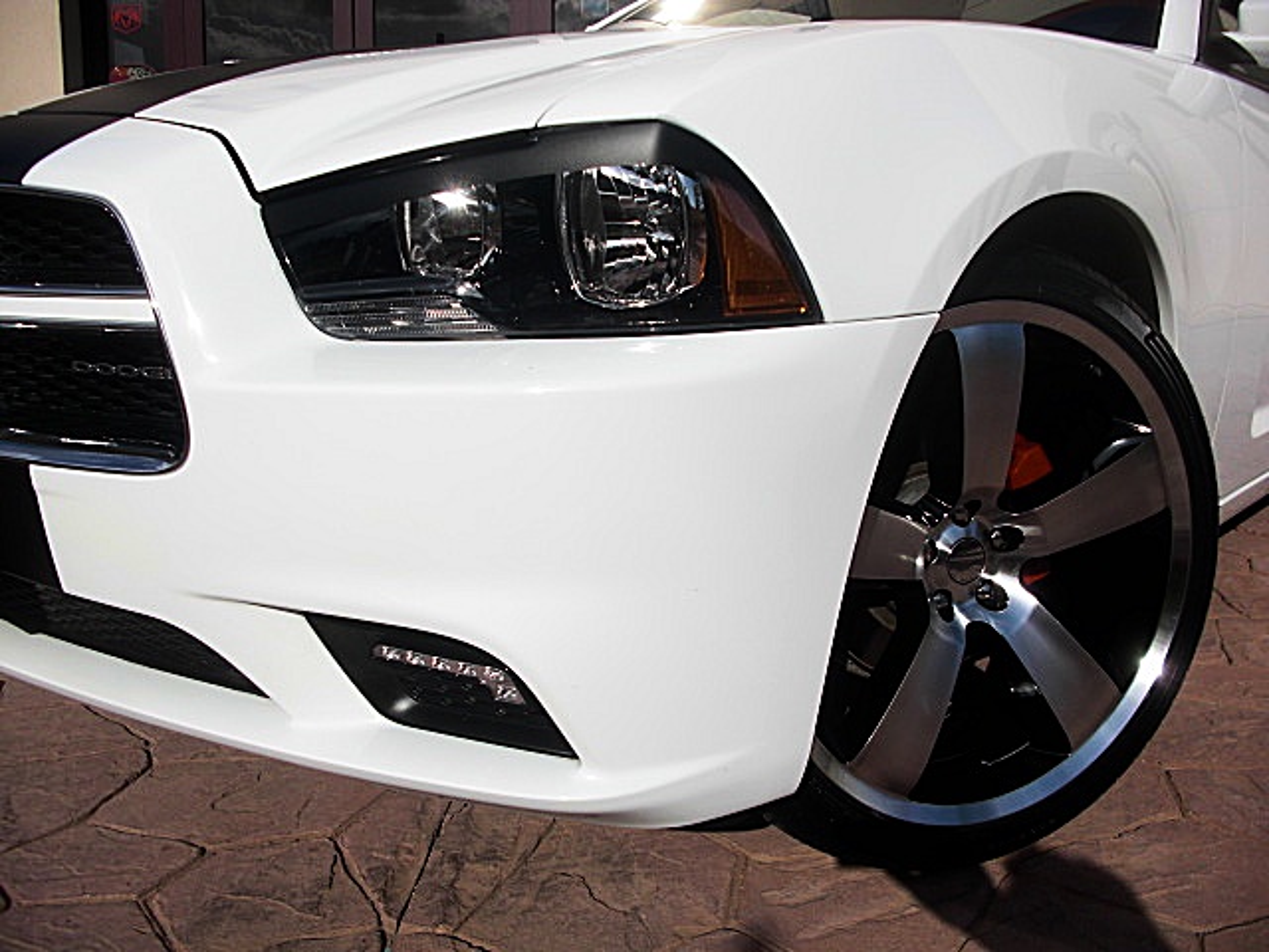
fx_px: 1320
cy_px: 476
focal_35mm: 36
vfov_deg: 39.7
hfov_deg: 51.4
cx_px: 634
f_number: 7.9
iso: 50
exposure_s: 1/250
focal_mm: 6.3
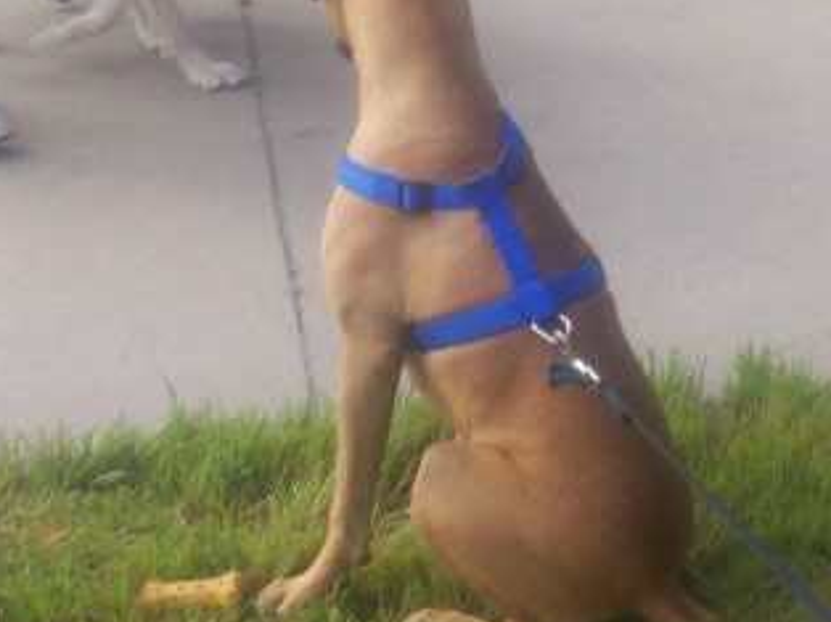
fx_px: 2759
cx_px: 447
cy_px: 139
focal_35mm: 115
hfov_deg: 17.1
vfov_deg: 12.8
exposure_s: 1/125
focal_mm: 10.8
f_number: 6.7
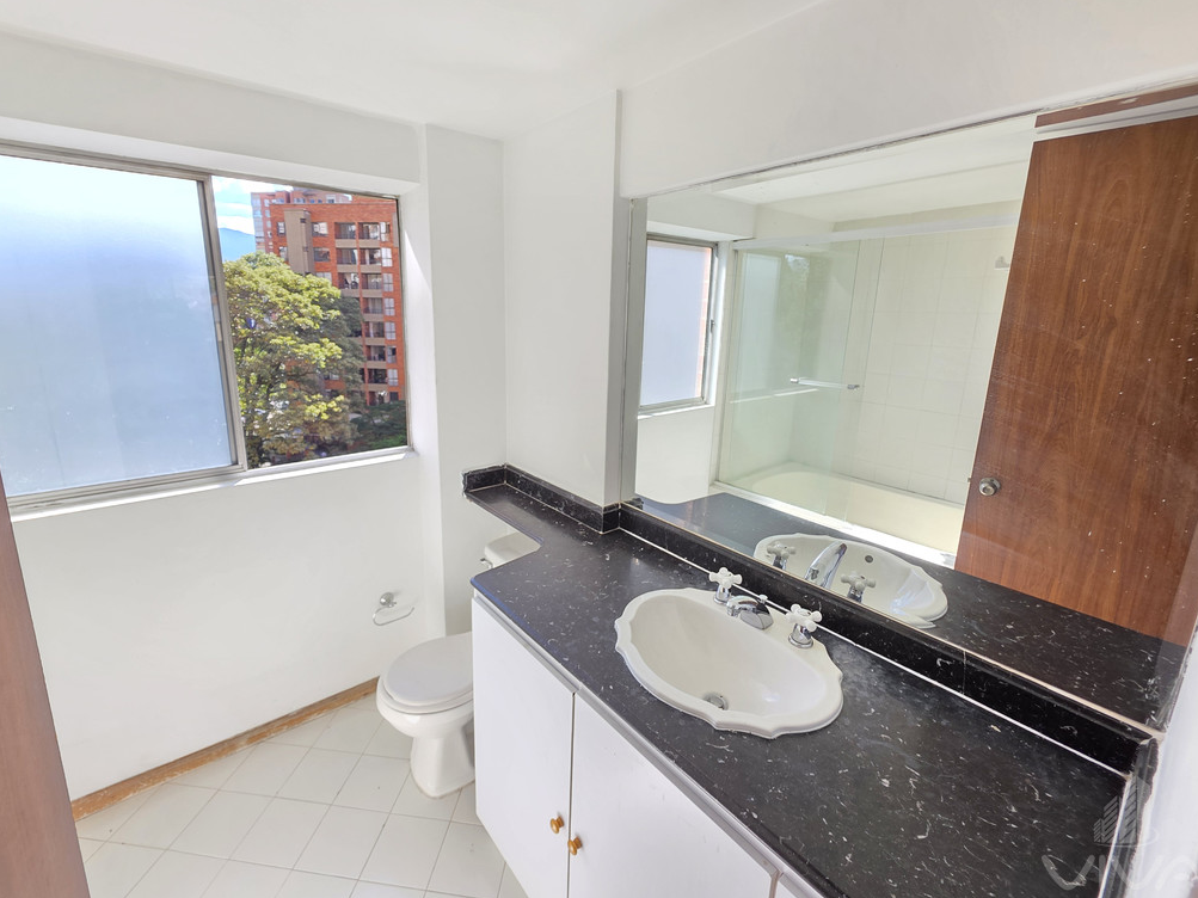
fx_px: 484
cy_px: 438
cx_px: 576
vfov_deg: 85.6
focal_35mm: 14
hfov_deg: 102.0
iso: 25
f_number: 1.9
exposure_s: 1/120
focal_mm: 2.2
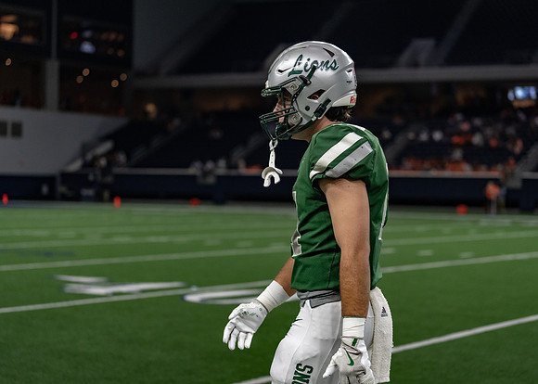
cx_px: 269
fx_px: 1156
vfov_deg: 18.9
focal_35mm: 76
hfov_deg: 26.2
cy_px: 192
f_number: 2.8
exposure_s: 1/1000
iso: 3200
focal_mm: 70
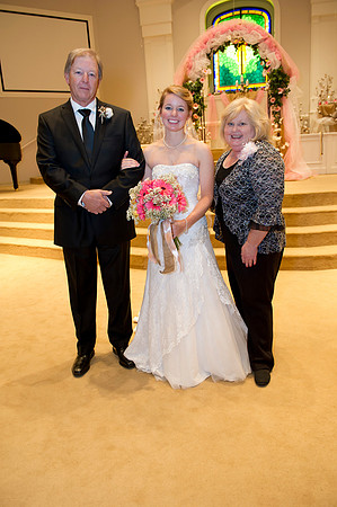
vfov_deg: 67.4
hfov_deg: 47.8
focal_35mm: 27
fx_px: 380
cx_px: 168
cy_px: 254
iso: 1250
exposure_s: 1/80
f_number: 4
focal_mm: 27
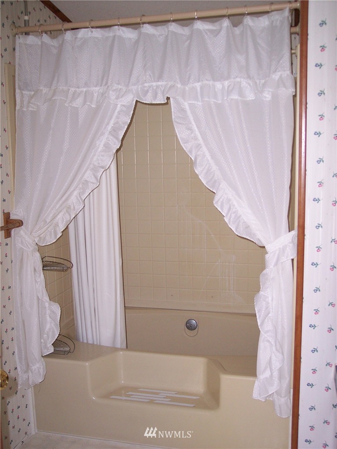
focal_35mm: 39
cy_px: 224
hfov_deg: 36.8
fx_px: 506
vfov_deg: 47.9
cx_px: 168
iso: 140
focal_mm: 8
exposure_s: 1/60
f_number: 2.8
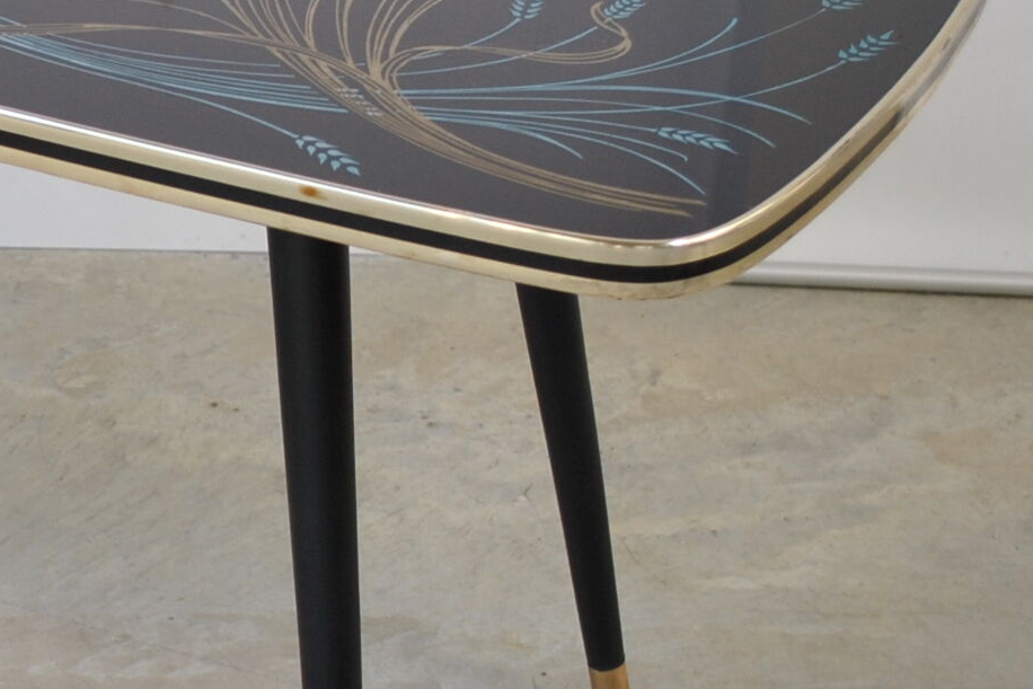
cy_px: 306
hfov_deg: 17.5
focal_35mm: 114
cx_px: -33
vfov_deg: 12.0
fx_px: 3271
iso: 200
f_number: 4.5
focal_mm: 24
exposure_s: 1/100
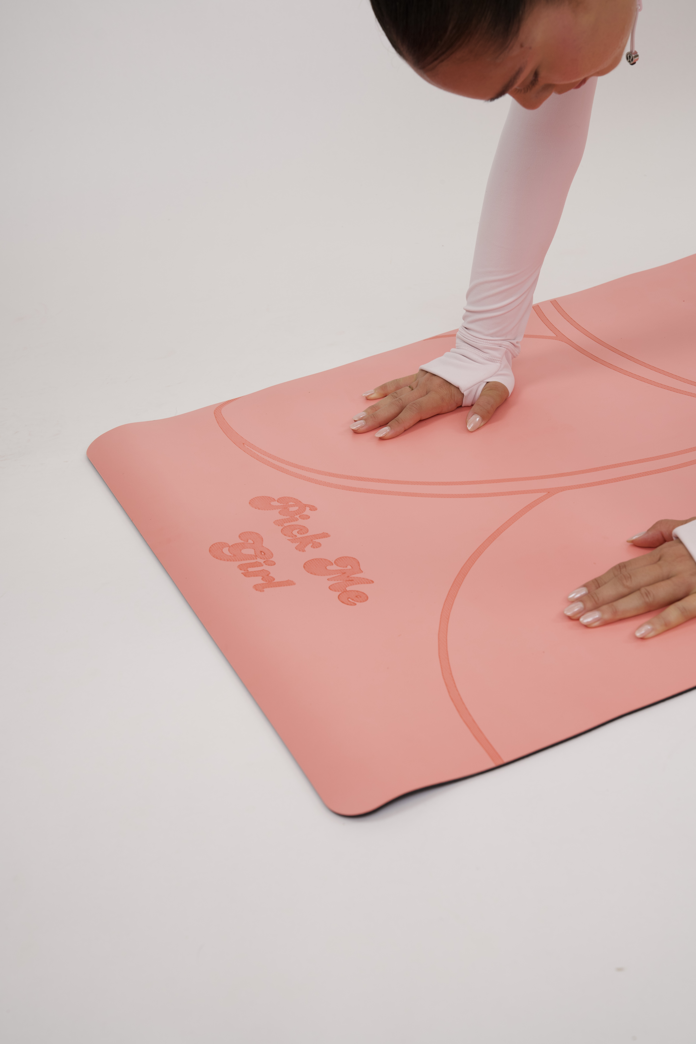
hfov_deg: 27.0
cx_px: 348
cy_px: 522
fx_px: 1450
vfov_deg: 39.6
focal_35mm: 50
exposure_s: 1/125
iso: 200
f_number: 7.1
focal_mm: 50
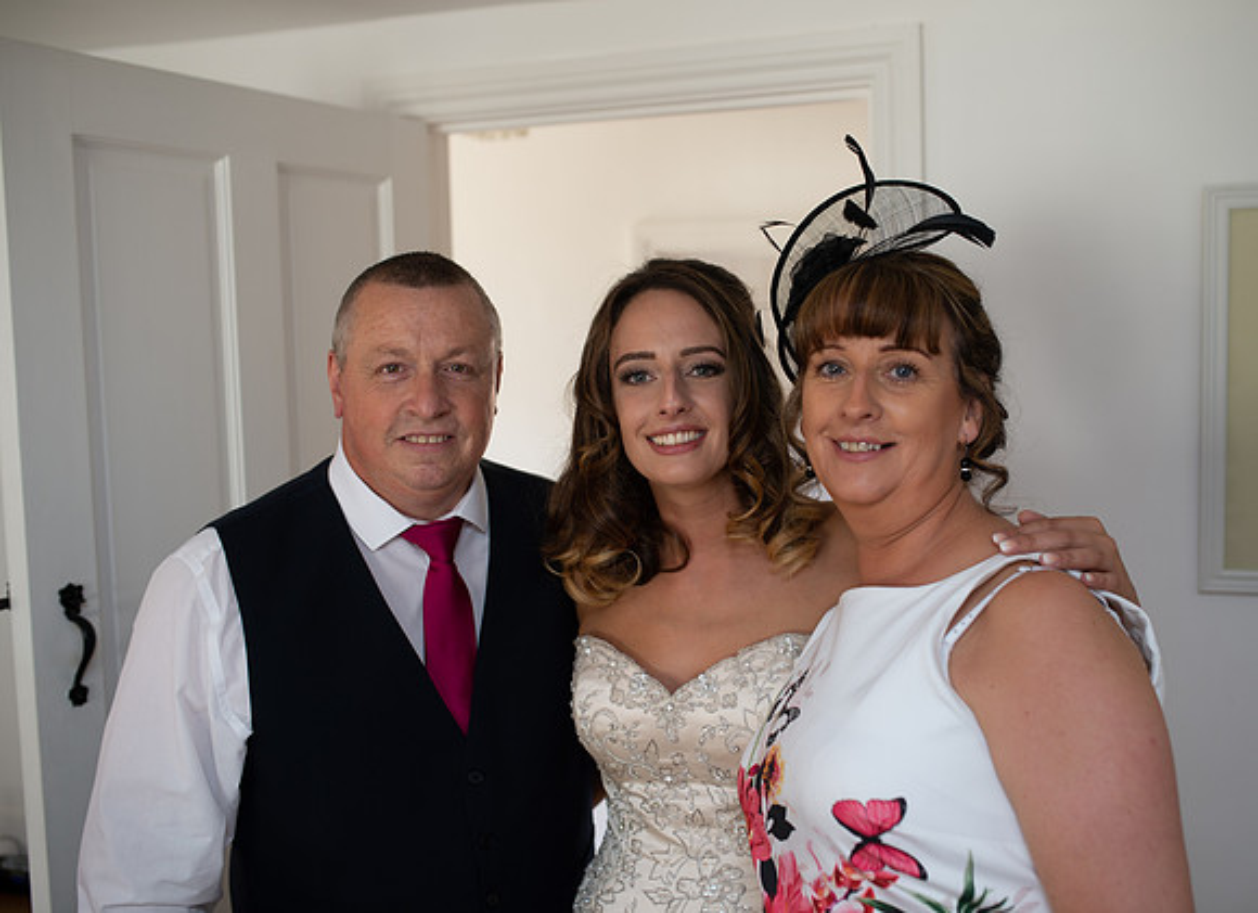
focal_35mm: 37
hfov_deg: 50.5
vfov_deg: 37.8
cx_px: 685
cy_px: 456
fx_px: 1332
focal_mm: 35
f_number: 2.8
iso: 100
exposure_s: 1/125
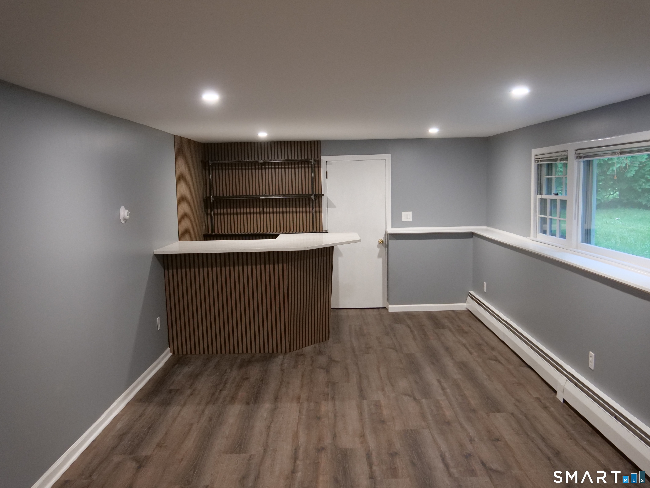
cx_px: 325
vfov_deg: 46.8
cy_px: 244
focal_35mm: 30
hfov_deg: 60.0
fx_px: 563
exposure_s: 1/60
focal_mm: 15
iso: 2000
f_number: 3.7
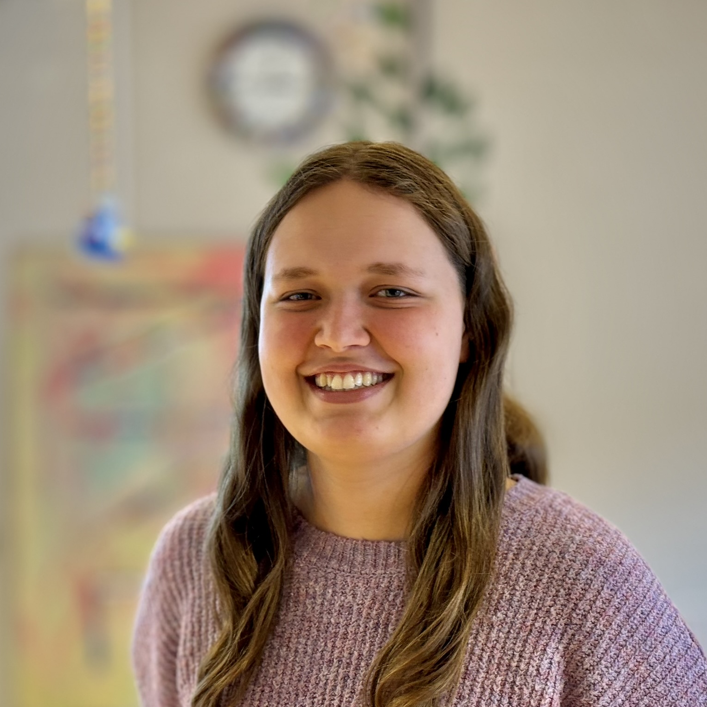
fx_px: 1317
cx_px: 355
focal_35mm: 57
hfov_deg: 30.0
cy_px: 463
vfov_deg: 29.9
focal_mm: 6.76
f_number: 1.78
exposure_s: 1/50
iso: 80
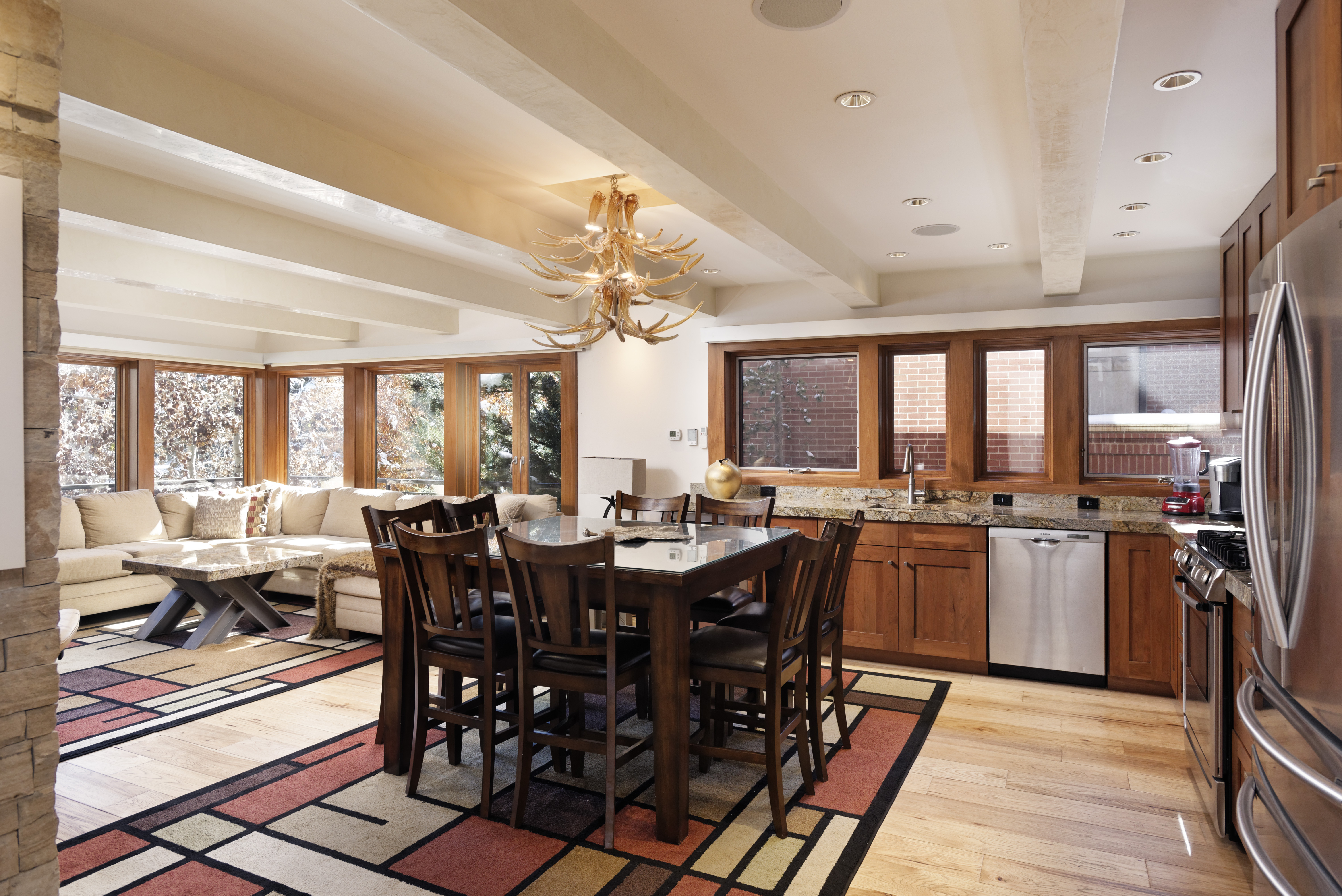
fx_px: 820
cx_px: 671
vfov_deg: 57.3
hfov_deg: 78.6
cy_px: 448
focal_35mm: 22
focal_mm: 22
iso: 1000
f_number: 7.1
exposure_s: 1/200
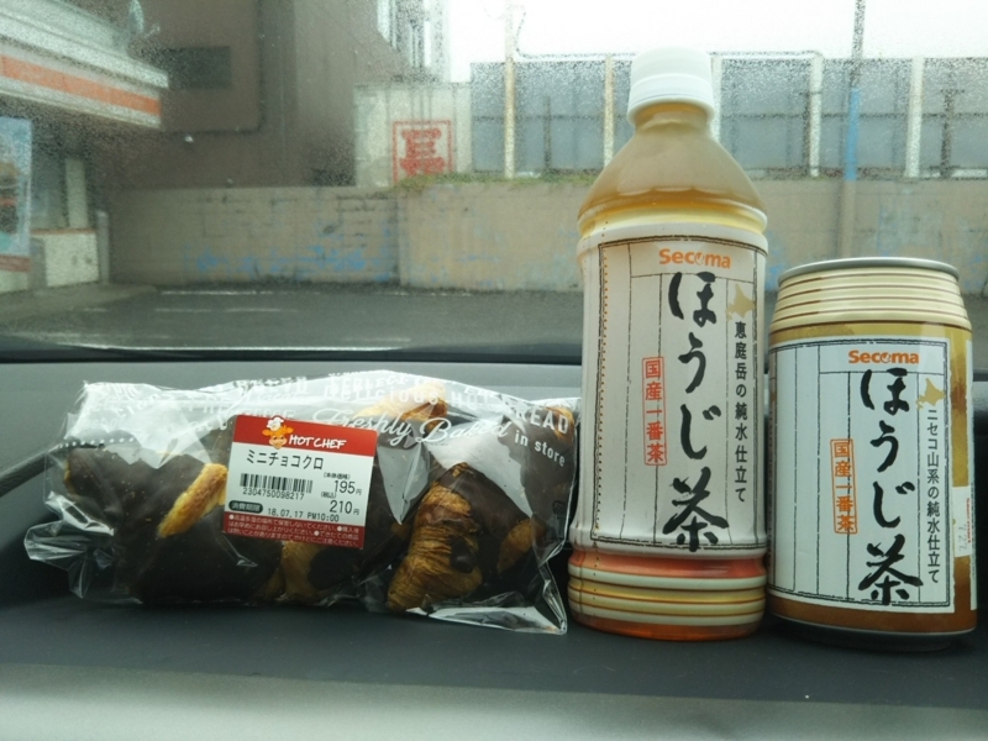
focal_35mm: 30
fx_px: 856
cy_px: 370
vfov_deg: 46.8
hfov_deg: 60.0
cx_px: 494
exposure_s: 1/144
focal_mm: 4
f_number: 2.2
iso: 25
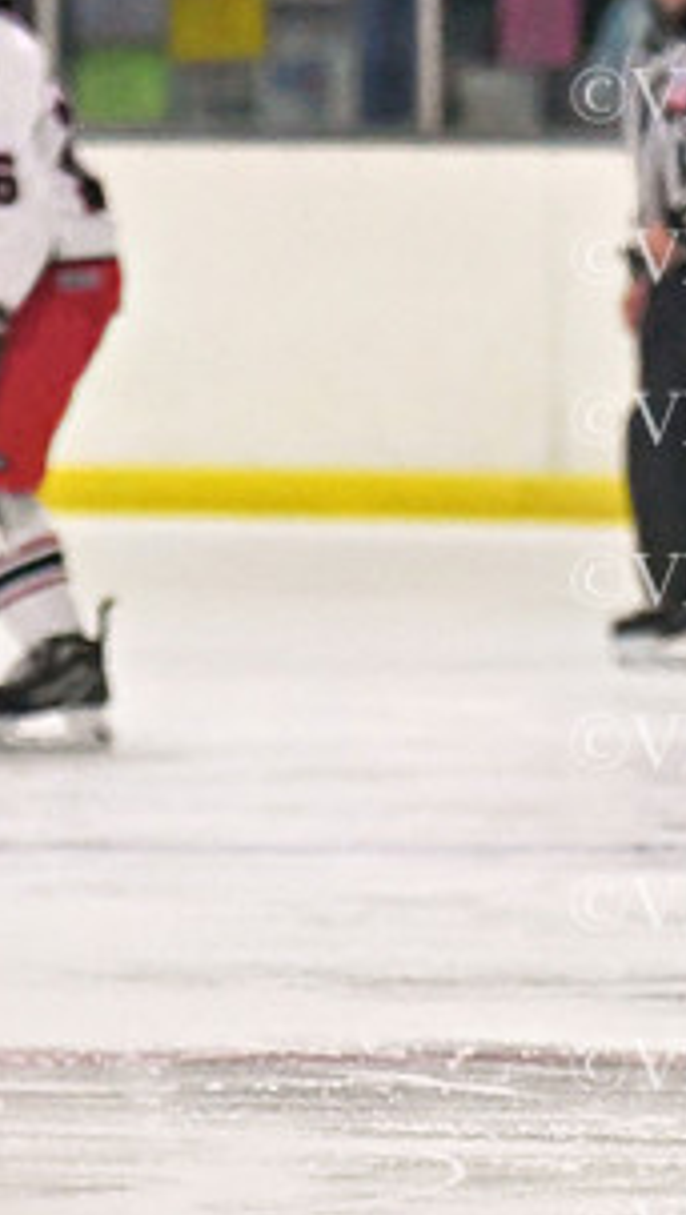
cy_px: 499
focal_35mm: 661
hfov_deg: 1.8
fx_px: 21322
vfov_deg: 3.3
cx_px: 1151
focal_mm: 165
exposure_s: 1/1600
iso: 6400
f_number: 2.8
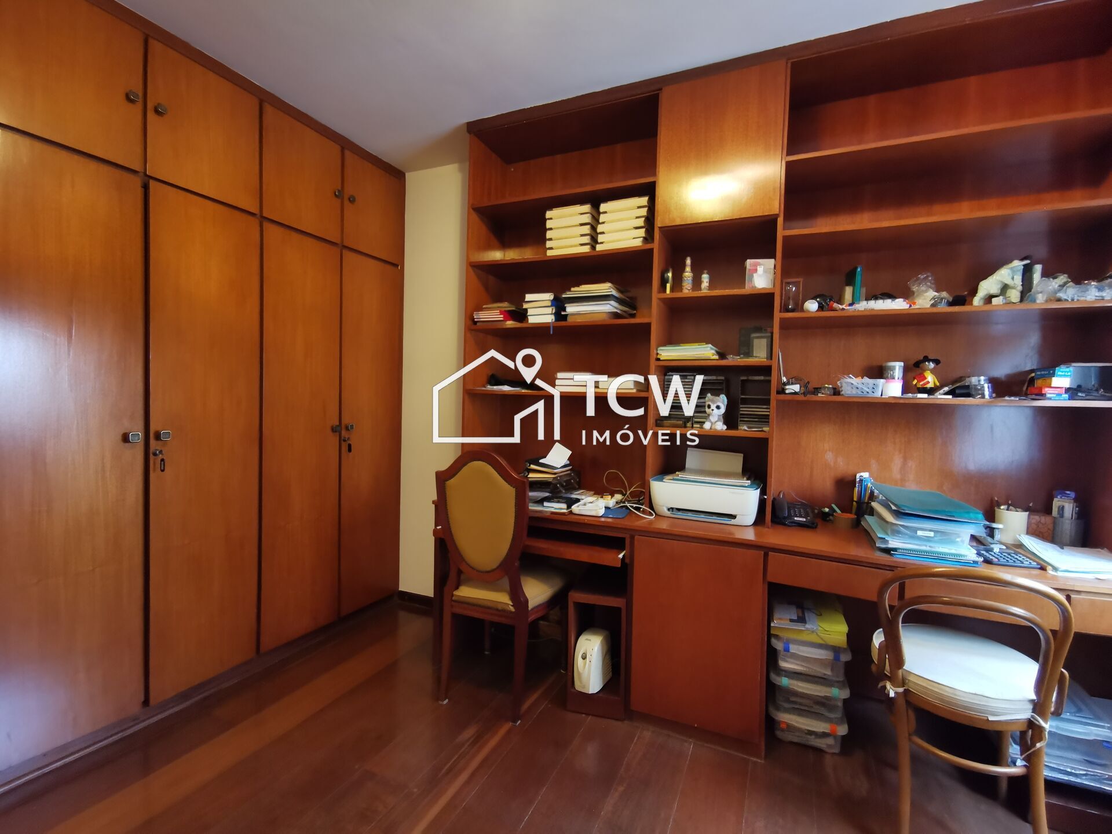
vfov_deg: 78.1
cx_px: 556
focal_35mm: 16
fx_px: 514
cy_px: 417
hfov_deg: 94.5
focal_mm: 2.35
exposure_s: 1/20
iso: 640
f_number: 2.2
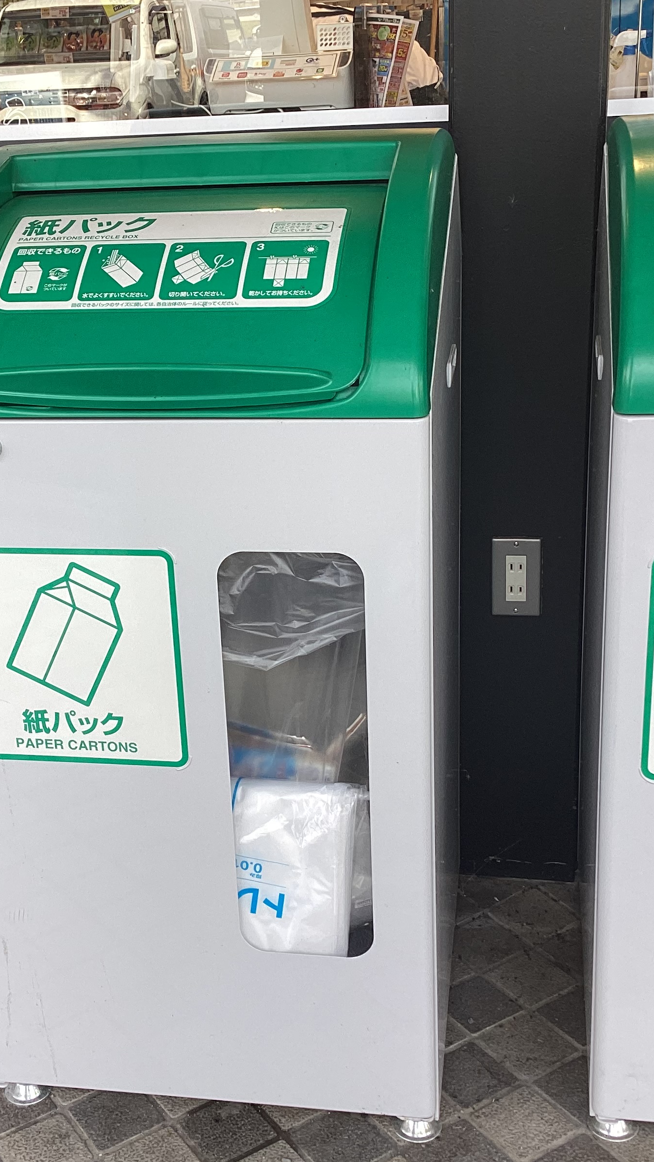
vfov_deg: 44.6
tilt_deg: -18.7
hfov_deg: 25.9
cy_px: 585
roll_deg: +3.0
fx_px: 1418
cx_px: 245
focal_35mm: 46
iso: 25
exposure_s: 1/120
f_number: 2.4
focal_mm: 3.3
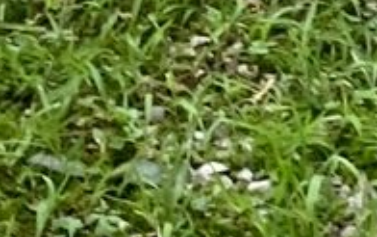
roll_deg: -2.8
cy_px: -1096
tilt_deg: -6.0
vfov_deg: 4.0
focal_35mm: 283
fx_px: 2911
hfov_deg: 7.4
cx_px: 429
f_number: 1.8
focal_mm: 4.25
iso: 100
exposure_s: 1/109
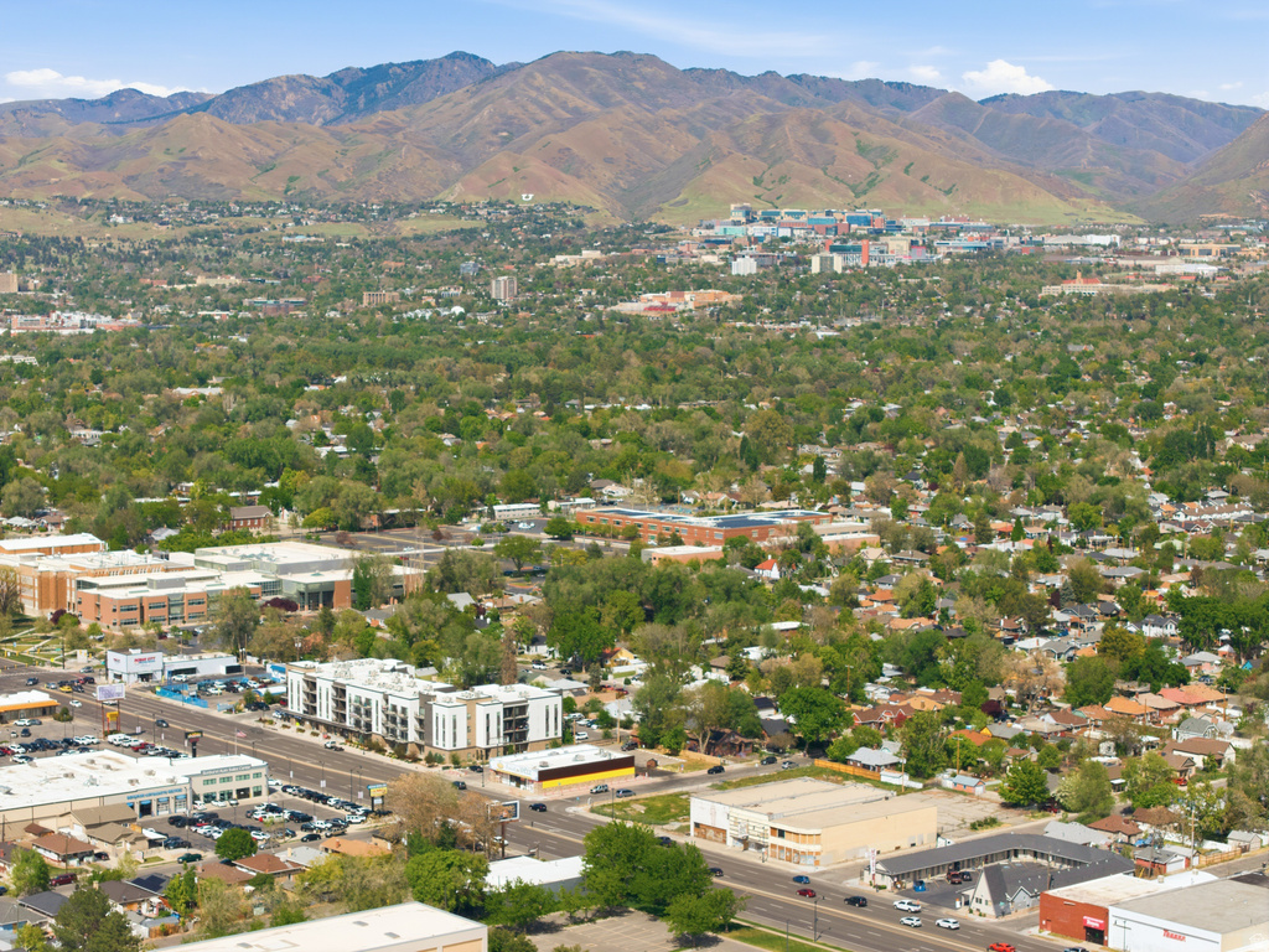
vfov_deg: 21.0
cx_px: 634
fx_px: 2566
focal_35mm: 70
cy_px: 476
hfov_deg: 27.8
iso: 160
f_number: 2.8
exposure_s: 1/1600
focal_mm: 19.4
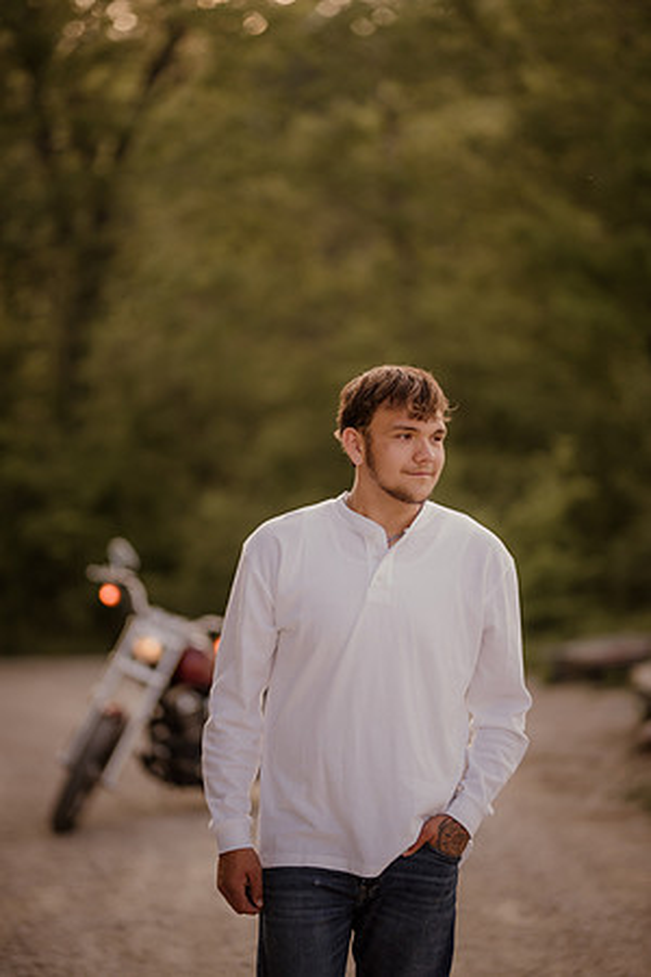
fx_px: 2305
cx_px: 326
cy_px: 488
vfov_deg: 23.9
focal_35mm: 85
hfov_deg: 16.1
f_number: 1.4
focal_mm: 85
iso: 100
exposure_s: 1/400
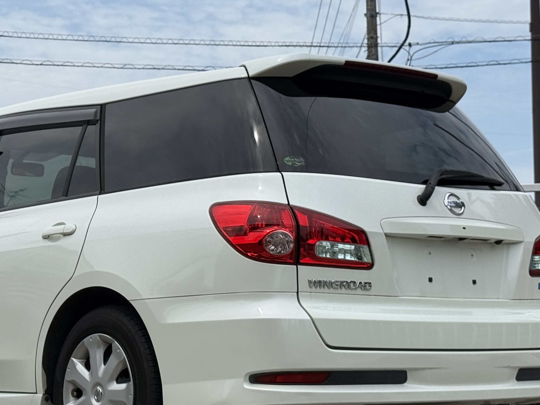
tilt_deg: +2.9
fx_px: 1451
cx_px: 162
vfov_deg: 15.9
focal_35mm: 93
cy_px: 246
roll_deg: +1.6
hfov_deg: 21.0
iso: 64
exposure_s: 1/6024
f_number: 1.78
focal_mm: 6.76
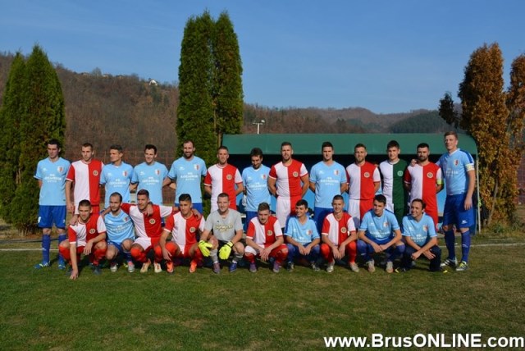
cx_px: 262
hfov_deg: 53.1
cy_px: 176
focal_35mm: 36
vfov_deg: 36.9
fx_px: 525
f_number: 9
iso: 100
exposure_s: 1/320
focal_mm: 24
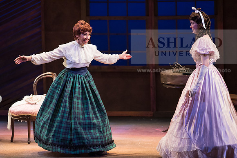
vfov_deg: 4.6
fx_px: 1975
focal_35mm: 300
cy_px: 79
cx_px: 118
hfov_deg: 6.9
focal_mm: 300
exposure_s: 1/400
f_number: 4
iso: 3200
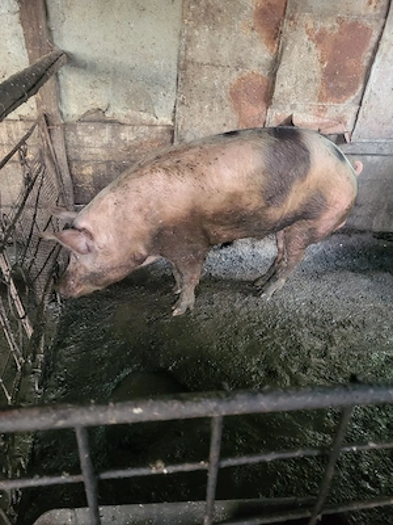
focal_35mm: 26
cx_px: 196
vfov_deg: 67.3
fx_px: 394
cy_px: 262
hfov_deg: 53.1
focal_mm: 5.4
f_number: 1.8
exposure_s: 1/25.1
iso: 800
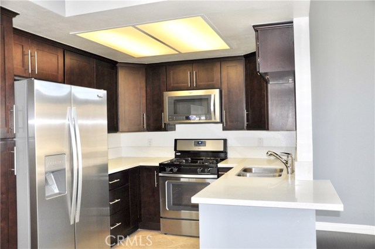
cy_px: 124
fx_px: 328
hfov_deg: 59.6
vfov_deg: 41.6
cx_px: 188
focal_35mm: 32
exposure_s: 1/125
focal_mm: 21
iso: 640
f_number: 3.8
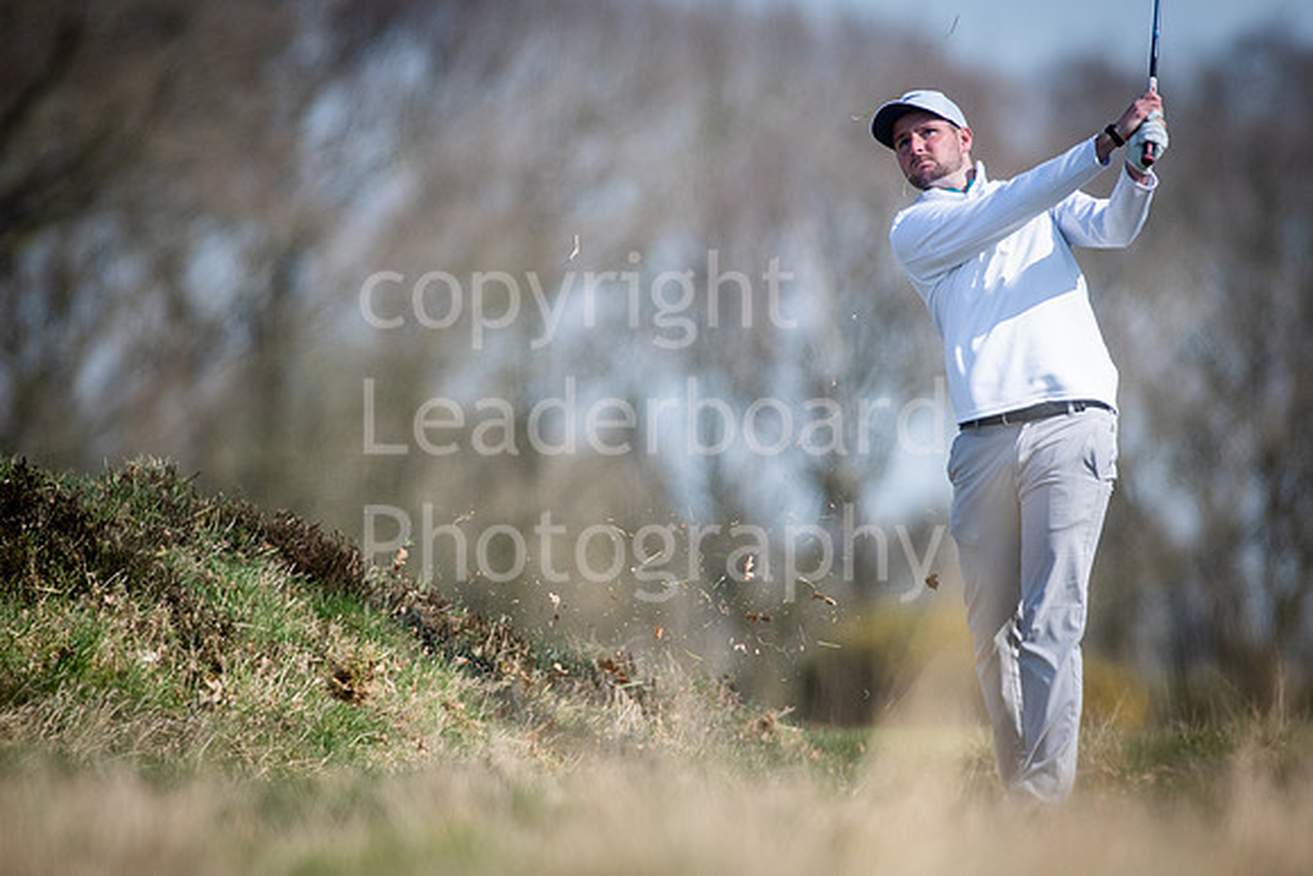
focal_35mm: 450
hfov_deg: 4.6
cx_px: 656
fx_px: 16416
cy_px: 438
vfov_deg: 3.1
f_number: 4
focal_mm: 300
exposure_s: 1/3200
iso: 400
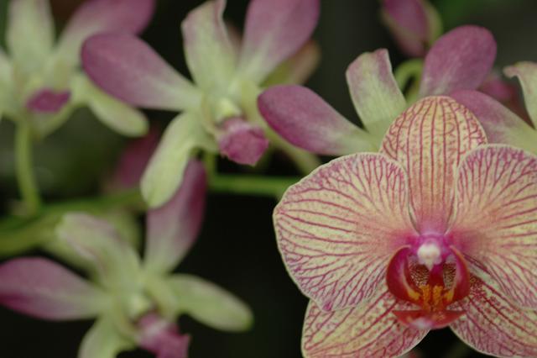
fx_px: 2348
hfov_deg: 13.0
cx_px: 268
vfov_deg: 8.7
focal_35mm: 158
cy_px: 179
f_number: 2.8
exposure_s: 1/60
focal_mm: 105
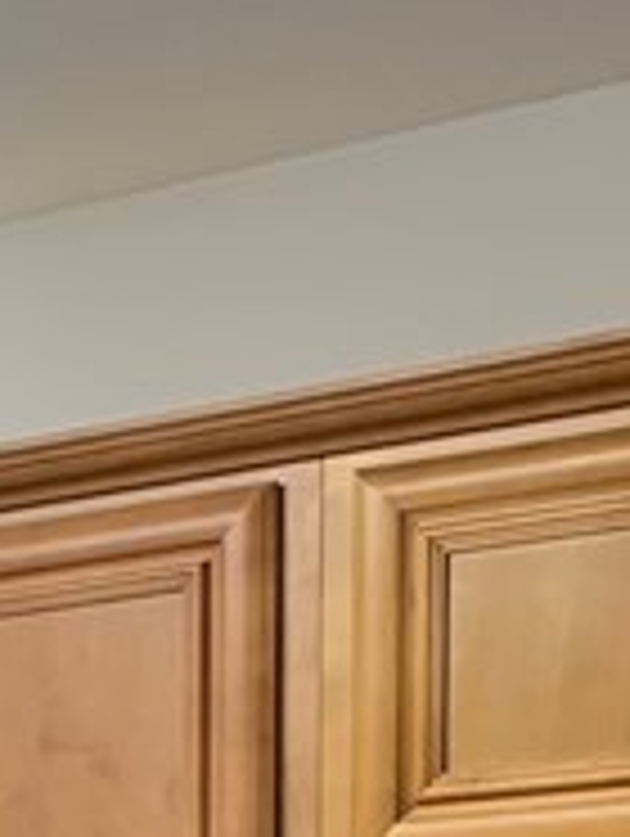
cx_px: -734
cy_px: 1570
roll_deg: +1.4
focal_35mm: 143
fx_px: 3462
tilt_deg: -4.6
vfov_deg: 12.4
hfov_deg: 9.5
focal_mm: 4.25
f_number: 1.8
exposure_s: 1/60
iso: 50
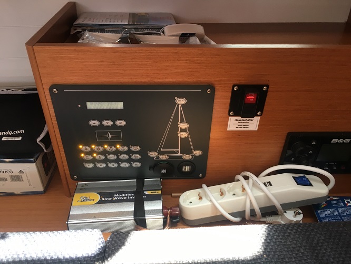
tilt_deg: -35.9
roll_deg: -0.7
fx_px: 294
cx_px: 176
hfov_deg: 61.6
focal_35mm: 29
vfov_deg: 48.3
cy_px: 132
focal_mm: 4.15
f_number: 2.2
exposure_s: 1/33
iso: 64
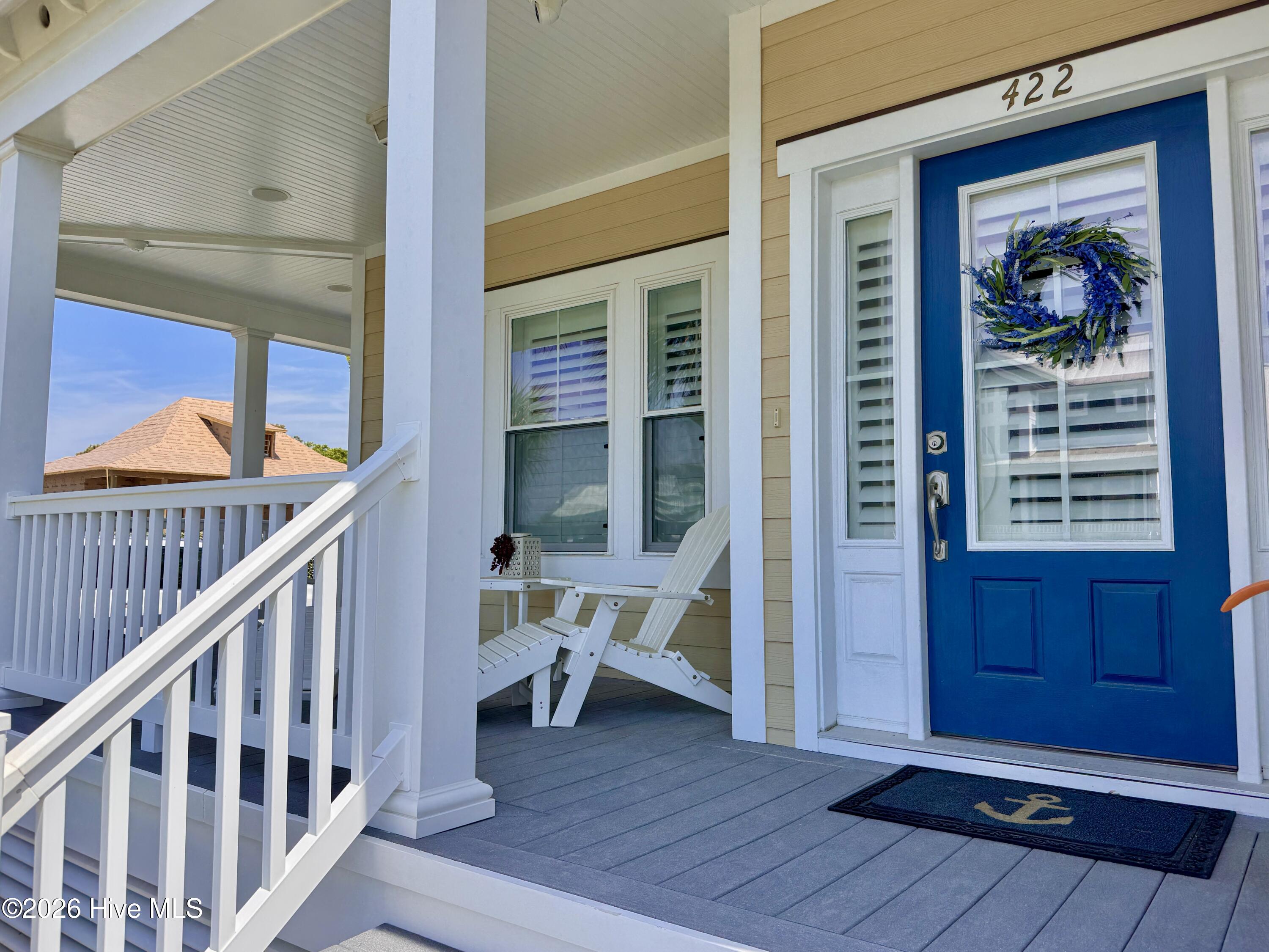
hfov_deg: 71.6
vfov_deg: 56.8
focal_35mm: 24
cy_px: 476
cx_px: 634
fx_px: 880
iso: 80
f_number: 1.78
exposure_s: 1/2833
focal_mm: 6.76
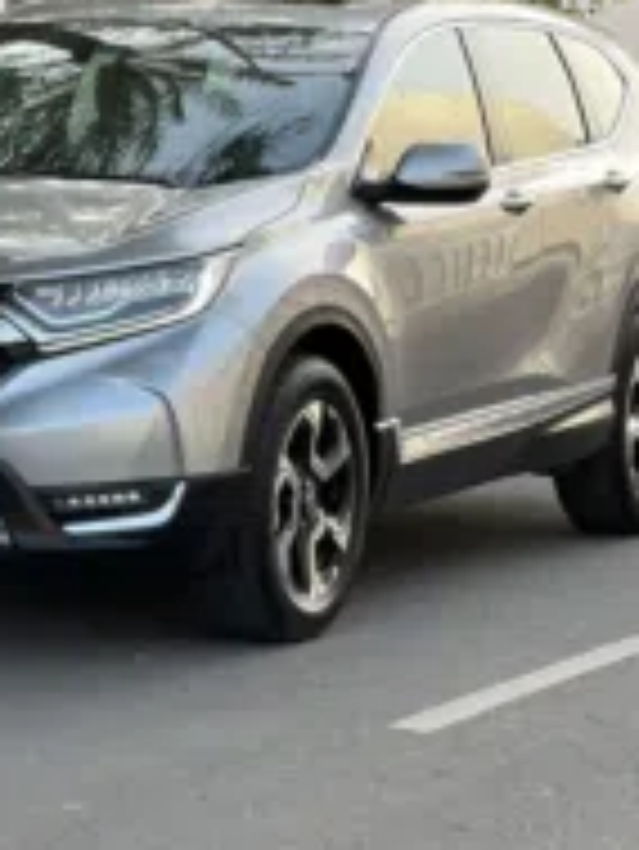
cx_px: 144
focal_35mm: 163
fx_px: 4007
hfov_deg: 9.1
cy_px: 369
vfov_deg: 12.1
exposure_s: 1/121
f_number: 2.8
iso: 40
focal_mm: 9
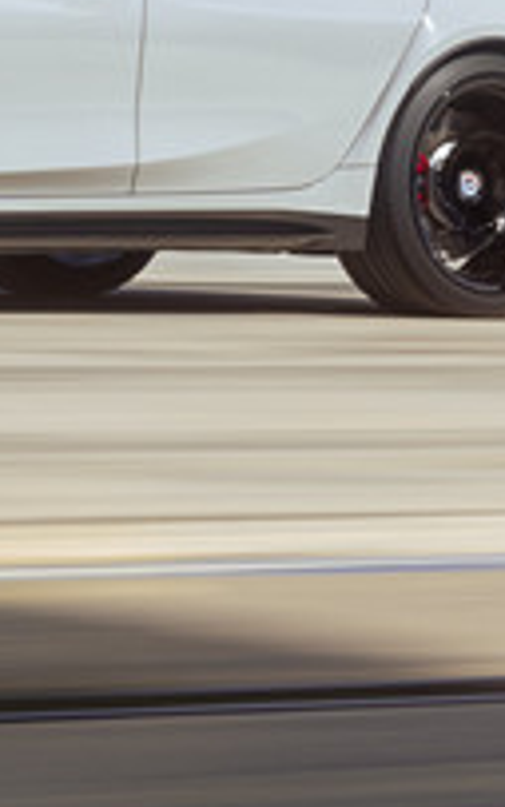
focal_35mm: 283
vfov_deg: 7.4
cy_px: 40
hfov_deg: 4.6
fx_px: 6227
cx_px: -366
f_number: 16
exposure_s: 1/15
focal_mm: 47
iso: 100
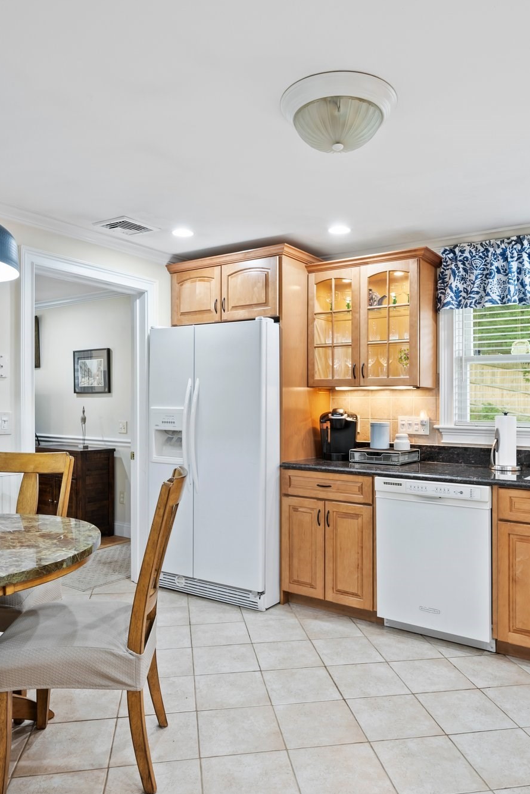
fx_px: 525
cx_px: 263
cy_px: 401
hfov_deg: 53.6
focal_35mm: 24
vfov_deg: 74.3
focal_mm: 15.5
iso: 320
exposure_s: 1/2
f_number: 8
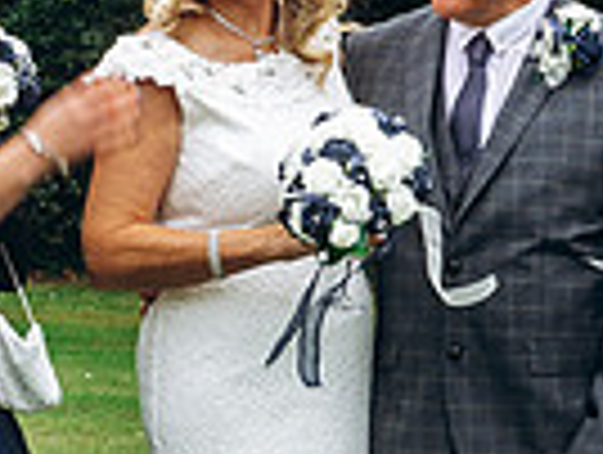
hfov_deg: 8.2
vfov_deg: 6.2
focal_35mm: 241
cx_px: 504
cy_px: 427
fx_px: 4206
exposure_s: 1/100
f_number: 7.1
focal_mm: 58
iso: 200
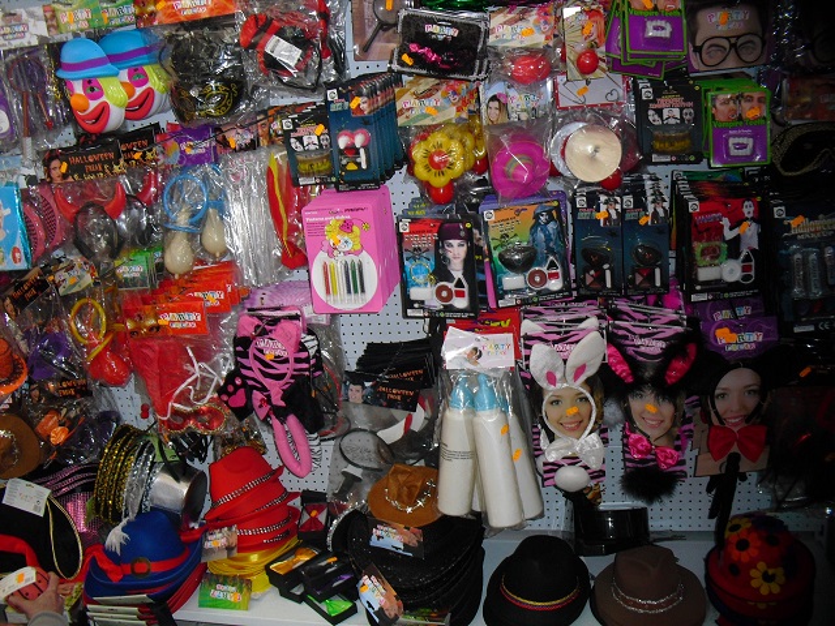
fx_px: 868
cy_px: 313
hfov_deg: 51.4
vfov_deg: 39.7
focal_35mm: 36
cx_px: 418
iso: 200
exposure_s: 1/60
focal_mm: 6.3
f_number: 3.1
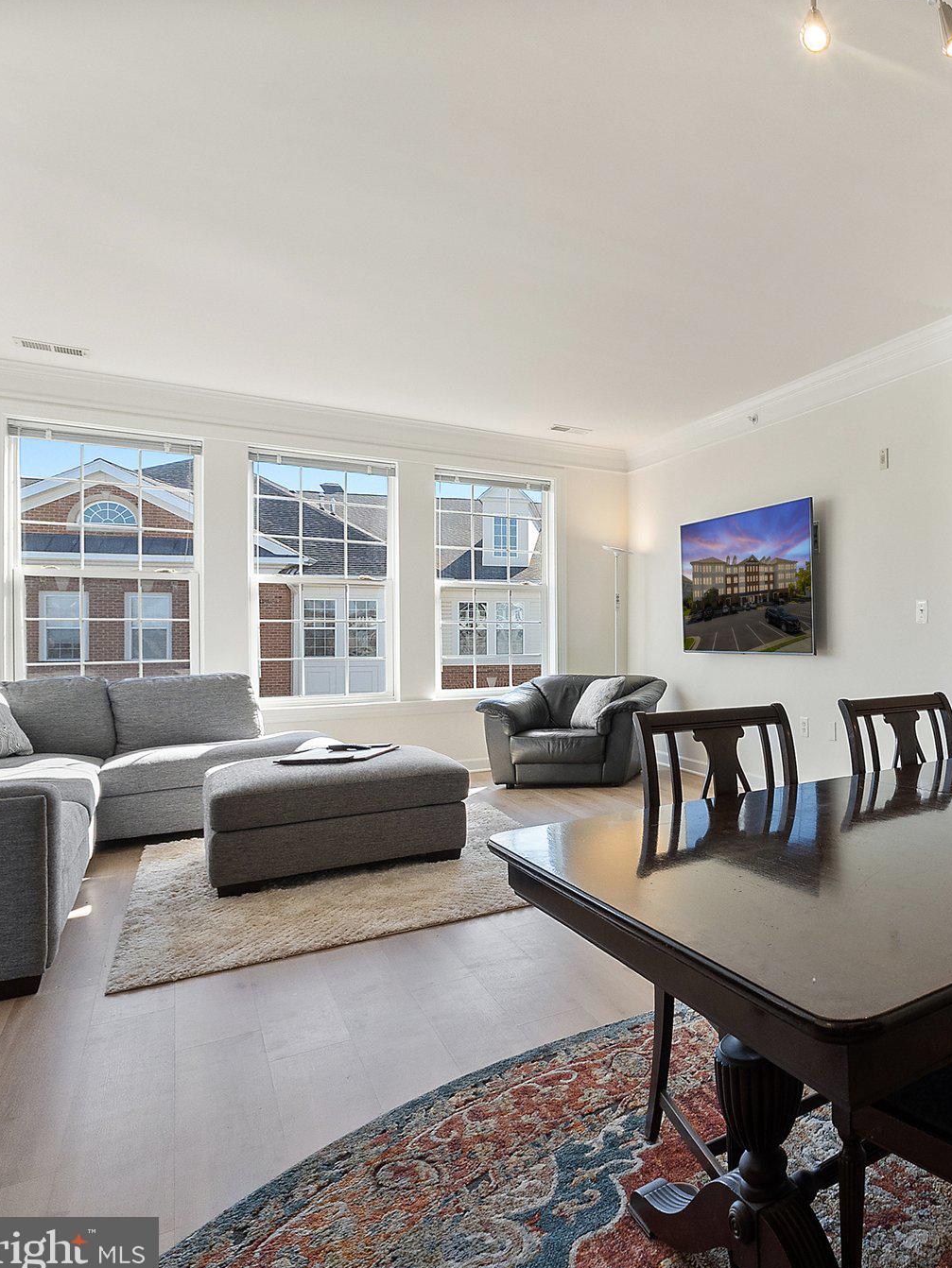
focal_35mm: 22
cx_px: 917
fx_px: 806
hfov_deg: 51.2
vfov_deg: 76.4
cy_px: 641
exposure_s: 1/40
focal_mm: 10
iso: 800
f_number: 8
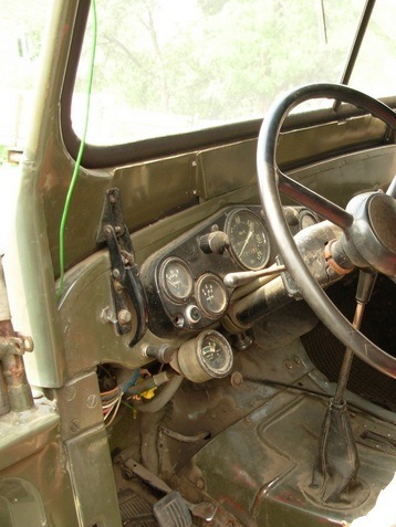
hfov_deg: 28.0
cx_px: 319
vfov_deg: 37.5
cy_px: 264
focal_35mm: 51
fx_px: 778
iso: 50
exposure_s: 1/50.8
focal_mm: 6.3
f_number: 2.9
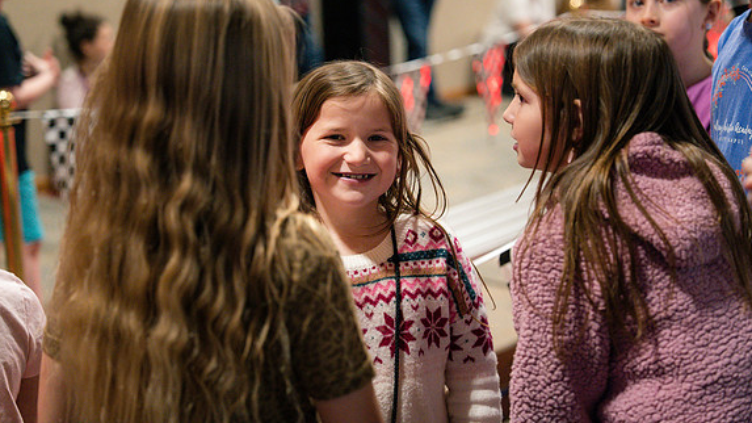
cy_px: 167
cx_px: 383
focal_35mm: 76
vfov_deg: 15.9
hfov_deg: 27.9
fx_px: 1515
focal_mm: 70
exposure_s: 1/320
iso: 2500
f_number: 2.8
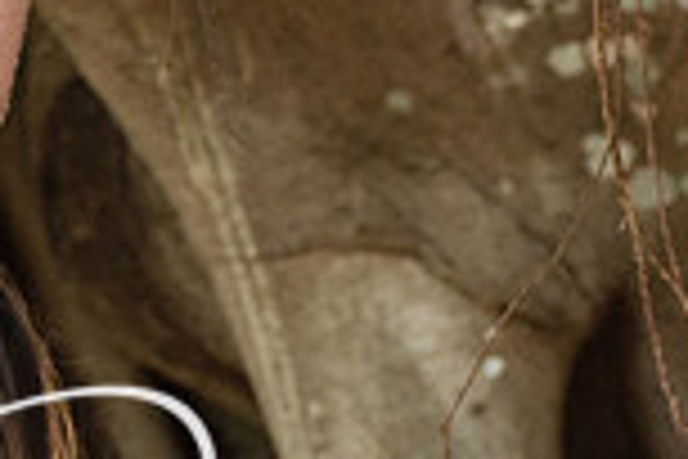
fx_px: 7682
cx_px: -416
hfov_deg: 5.1
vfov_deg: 3.4
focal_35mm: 402
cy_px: 214
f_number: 4.5
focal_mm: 70
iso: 500
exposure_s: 1/250
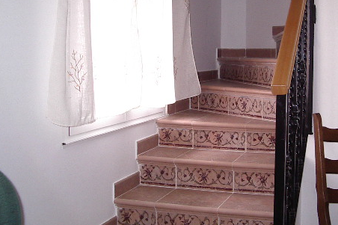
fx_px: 526
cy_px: 57
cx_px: 220
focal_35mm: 56
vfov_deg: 23.9
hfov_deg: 35.4
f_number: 2.6
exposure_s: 1/60
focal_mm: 5.8
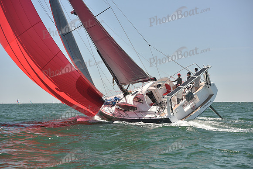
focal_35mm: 70
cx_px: 126
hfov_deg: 28.8
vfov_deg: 19.5
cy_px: 84
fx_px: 492
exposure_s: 1/800
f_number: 4.5
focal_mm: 70
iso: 250
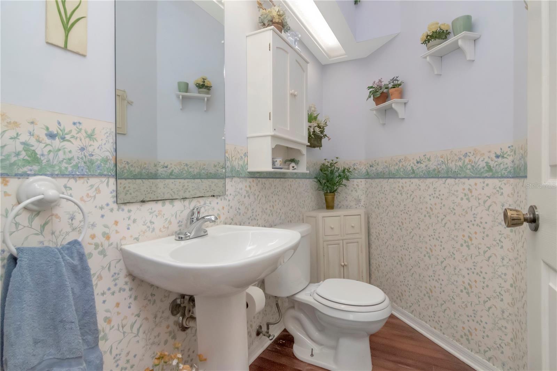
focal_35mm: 16
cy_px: 186
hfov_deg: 95.0
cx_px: 278
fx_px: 255
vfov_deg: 72.0
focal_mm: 11
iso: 1600
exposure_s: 1/100
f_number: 13
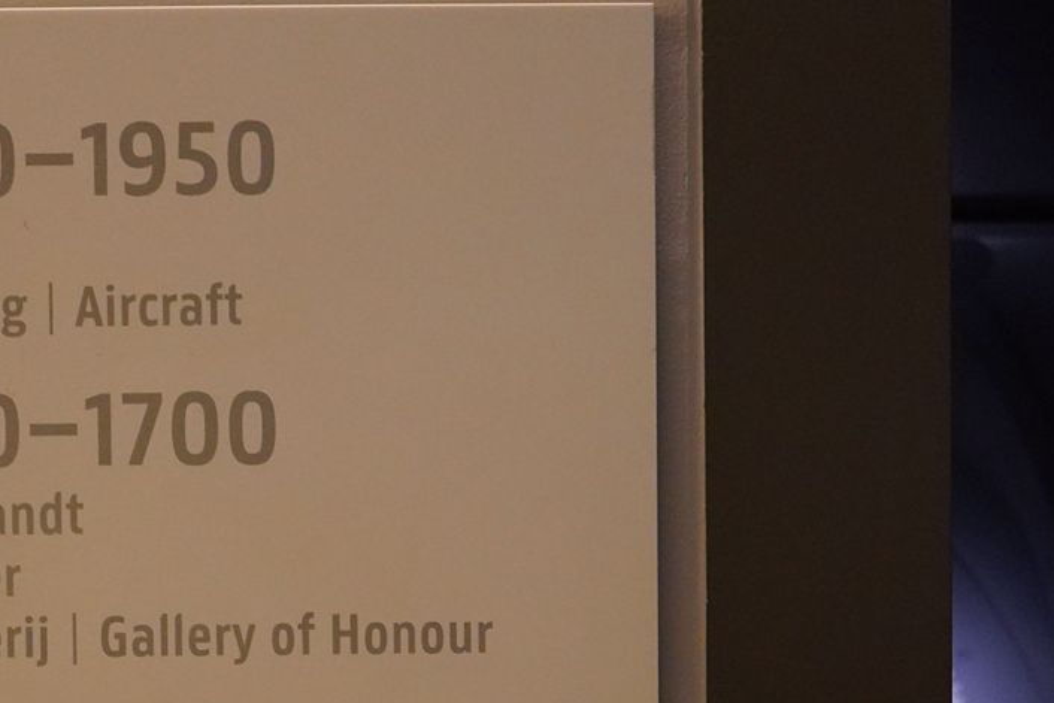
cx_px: 311
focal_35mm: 68
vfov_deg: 18.8
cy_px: 876
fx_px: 1991
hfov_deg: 29.3
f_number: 2.8
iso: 3200
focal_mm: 24
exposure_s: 1/80
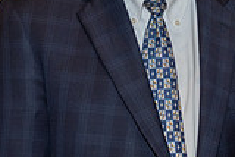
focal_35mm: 128
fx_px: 836
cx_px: 168
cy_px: 30
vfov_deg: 10.7
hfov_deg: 15.9
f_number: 4
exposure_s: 1/250
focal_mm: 34
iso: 640
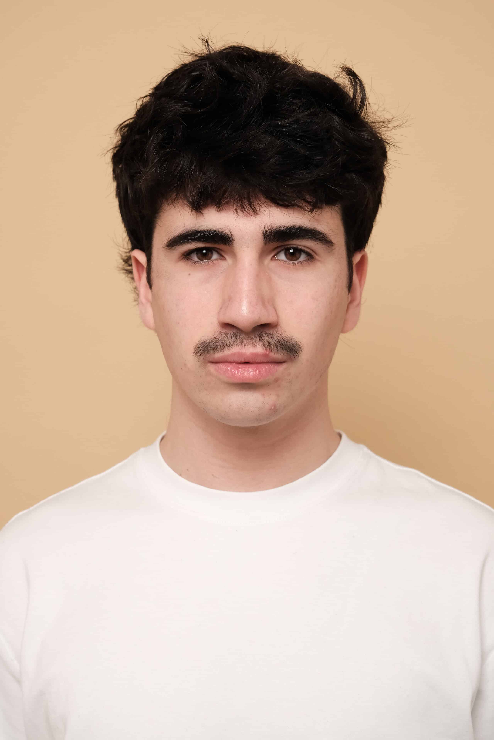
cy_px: 370
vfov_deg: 38.9
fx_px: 1050
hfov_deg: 26.5
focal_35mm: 51
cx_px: 247
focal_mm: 34.2
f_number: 5.6
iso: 1600
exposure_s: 1/200
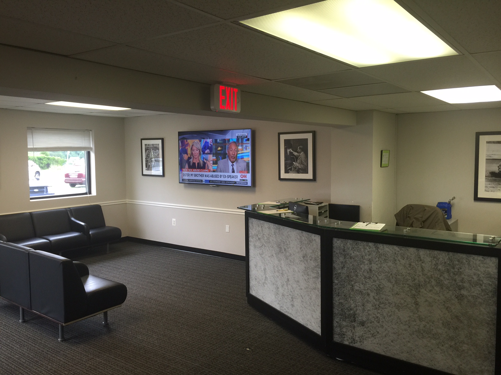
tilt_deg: -4.1
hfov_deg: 61.7
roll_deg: +0.1
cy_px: 188
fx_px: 420
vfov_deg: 48.2
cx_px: 250
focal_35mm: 29
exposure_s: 1/30
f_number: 2.2
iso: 32
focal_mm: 4.15
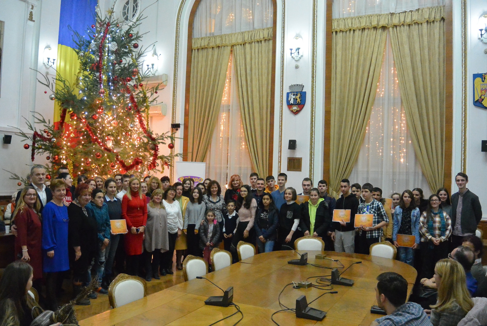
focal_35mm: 29
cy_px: 163
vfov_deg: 45.1
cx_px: 244
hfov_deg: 63.6
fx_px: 393
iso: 3200
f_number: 3.5
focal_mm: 11
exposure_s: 1/60
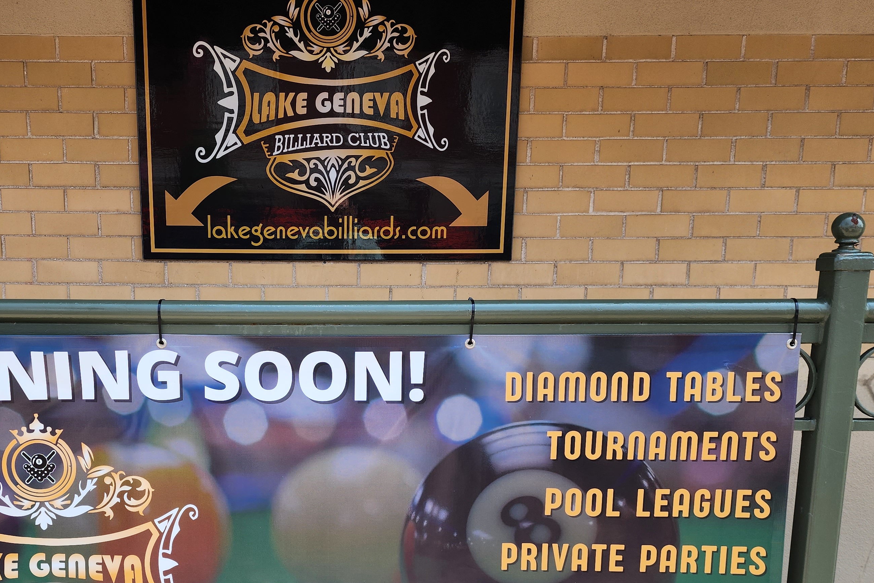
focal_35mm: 37
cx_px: 312
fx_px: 898
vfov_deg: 35.2
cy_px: 437
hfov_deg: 51.2
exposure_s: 1/291
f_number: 1.8
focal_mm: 6.4
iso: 12
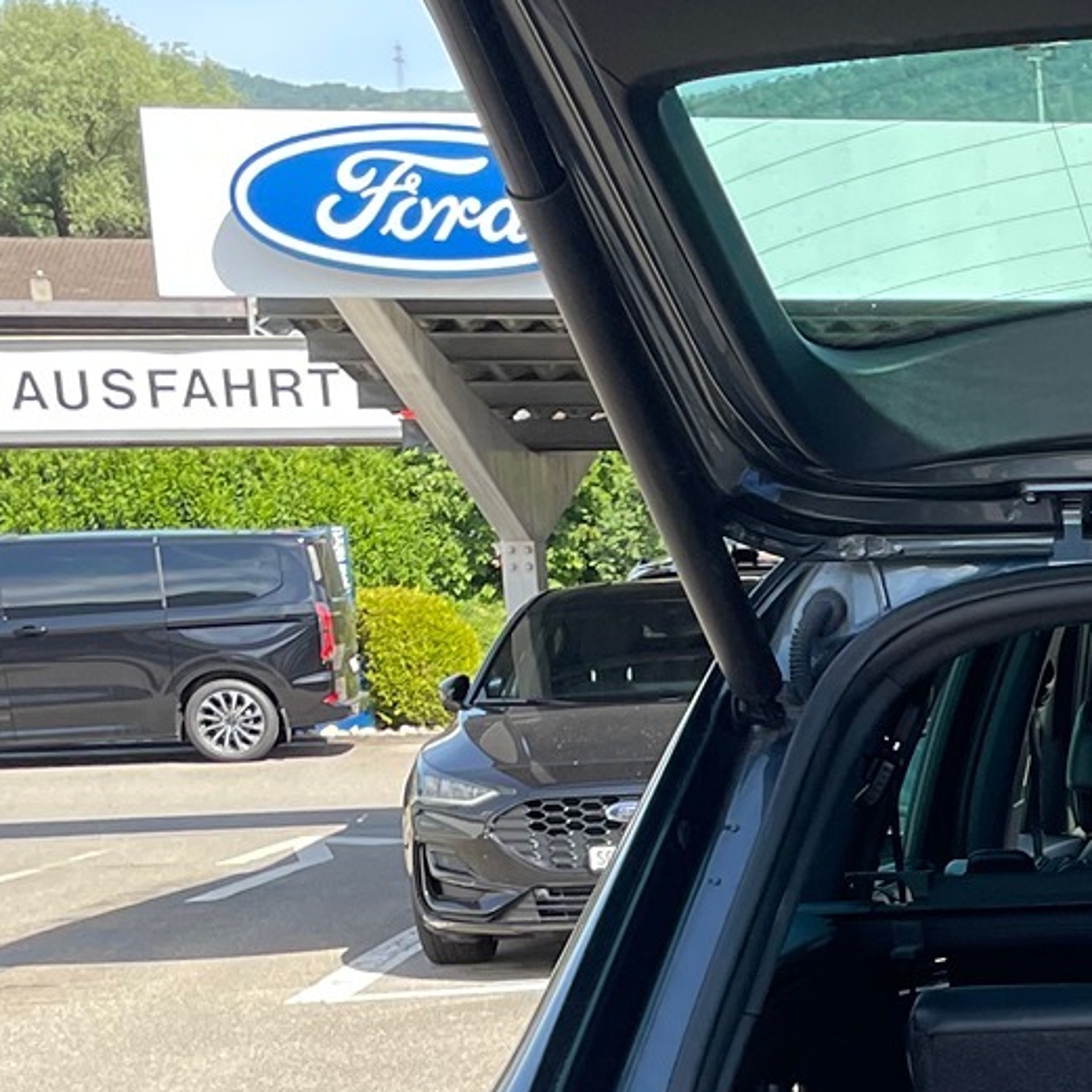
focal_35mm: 89
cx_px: 1570
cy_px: 1123
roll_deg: +1.6
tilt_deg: -9.6
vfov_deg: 18.9
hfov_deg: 17.7
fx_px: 3176
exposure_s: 1/475
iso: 32
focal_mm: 4.2
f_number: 1.6
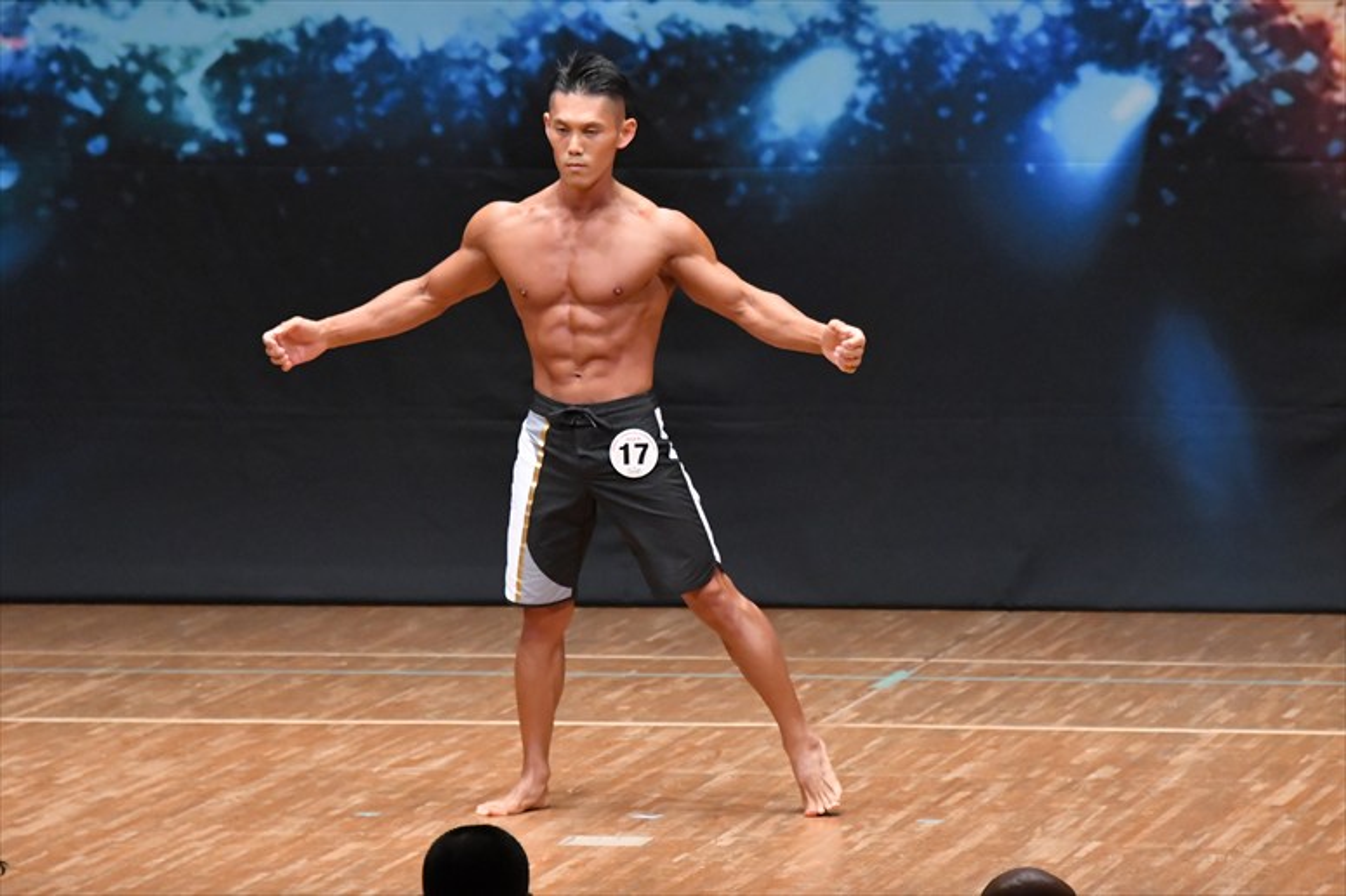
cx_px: 673
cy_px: 448
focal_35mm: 300
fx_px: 11211
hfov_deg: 6.9
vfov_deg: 4.6
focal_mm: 200
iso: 8000
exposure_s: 1/400
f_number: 5.6
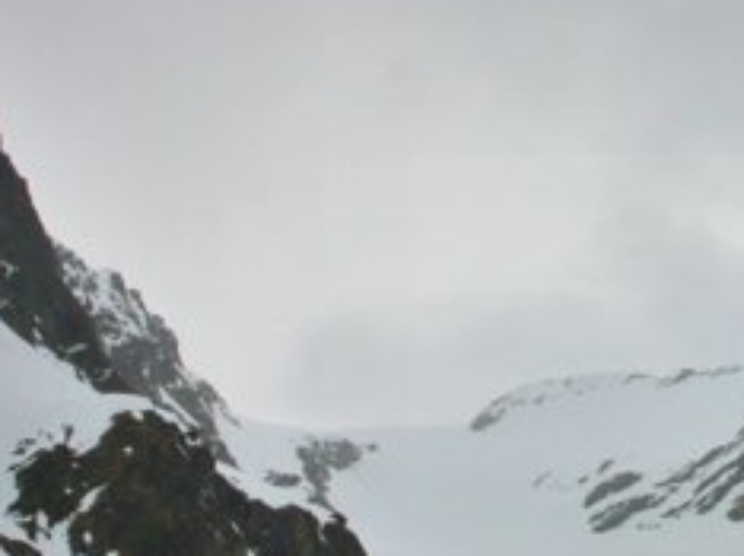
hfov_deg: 17.0
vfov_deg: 12.9
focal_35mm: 114
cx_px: 680
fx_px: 2448
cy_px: 435
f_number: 6.3
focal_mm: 10
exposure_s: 1/640
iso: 100
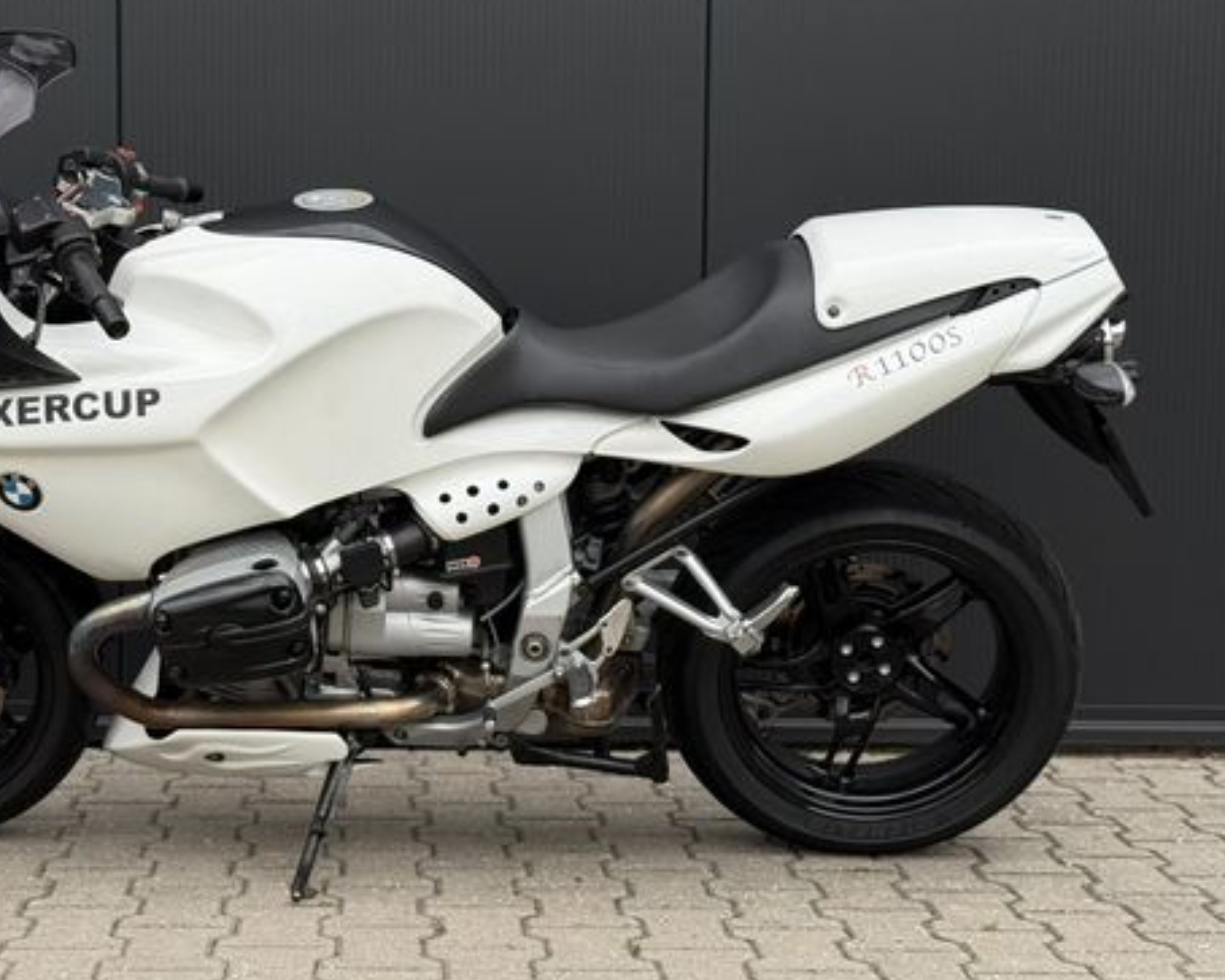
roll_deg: -0.6
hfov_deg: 28.6
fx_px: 2392
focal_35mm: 66
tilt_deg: -4.1
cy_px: 435
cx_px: 437
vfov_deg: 23.1
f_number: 1.78
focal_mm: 6.76
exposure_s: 1/340
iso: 64
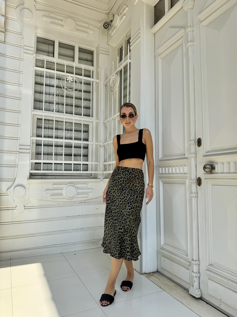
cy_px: 158
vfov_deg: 71.6
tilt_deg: +3.8
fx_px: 219
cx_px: 118
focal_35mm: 24
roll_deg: -1.0
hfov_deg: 56.8
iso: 80
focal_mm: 6.76
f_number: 1.78
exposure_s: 1/2174
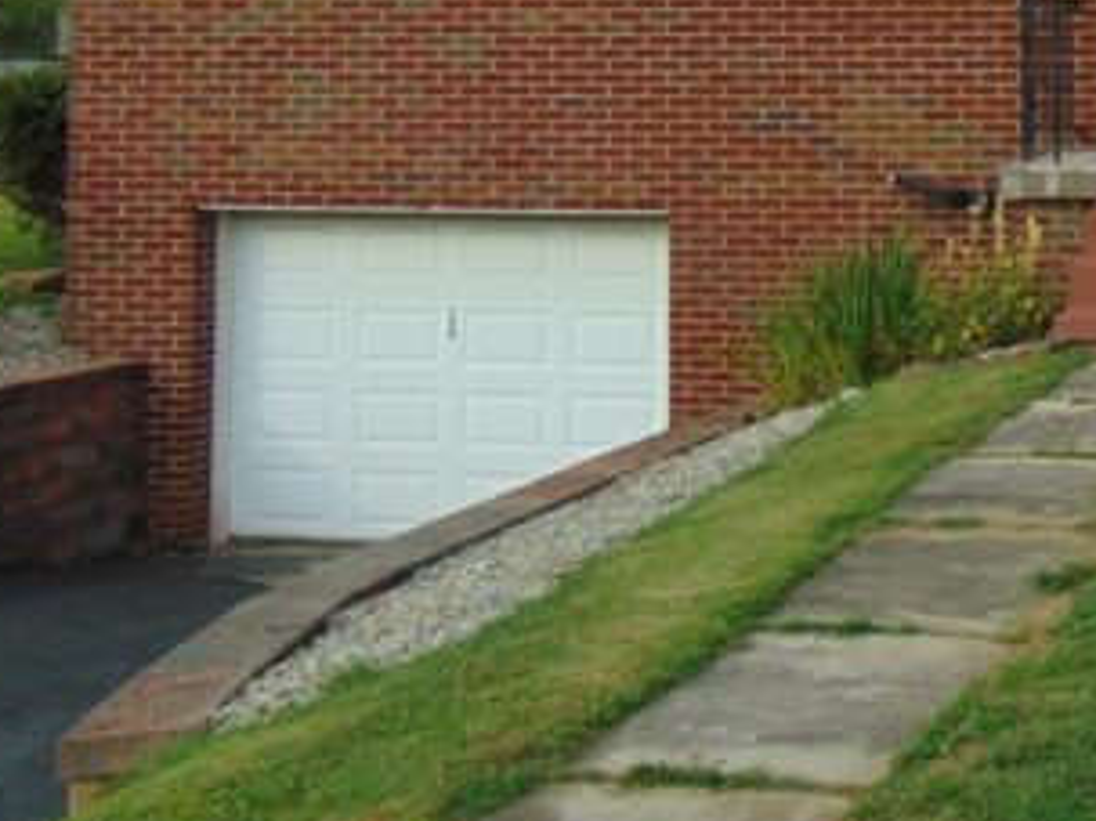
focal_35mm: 66
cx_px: 1219
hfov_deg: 26.9
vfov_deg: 21.5
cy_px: 22
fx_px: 2089
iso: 80
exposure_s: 1/800
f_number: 3
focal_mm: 4.5
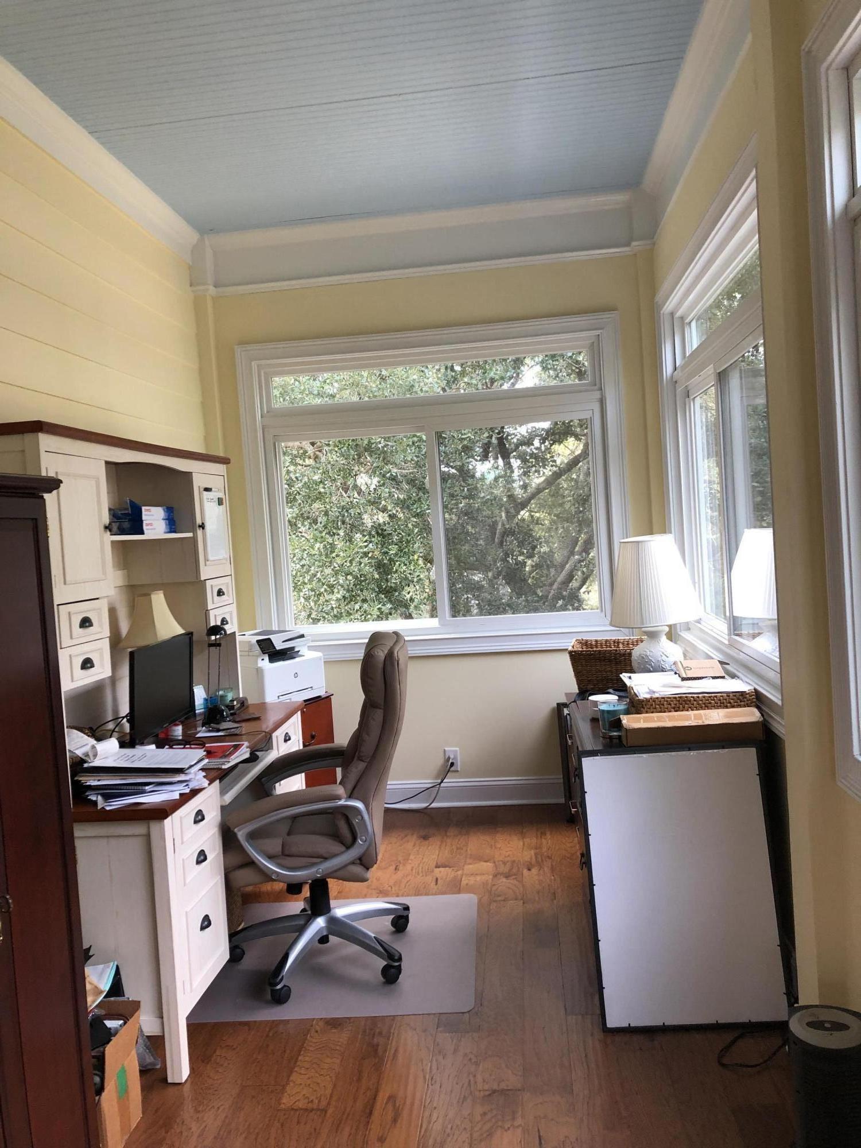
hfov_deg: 49.7
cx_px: 430
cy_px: 574
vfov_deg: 63.4
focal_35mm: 28
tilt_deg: -2.6
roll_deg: +3.7
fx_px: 929
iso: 25
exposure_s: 1/30
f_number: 1.8
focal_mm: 3.99
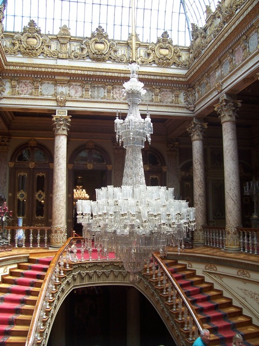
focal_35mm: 34
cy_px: 173
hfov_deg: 41.8
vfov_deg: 54.0
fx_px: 339
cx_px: 130
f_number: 2.7
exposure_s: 1/90
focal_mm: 5.6
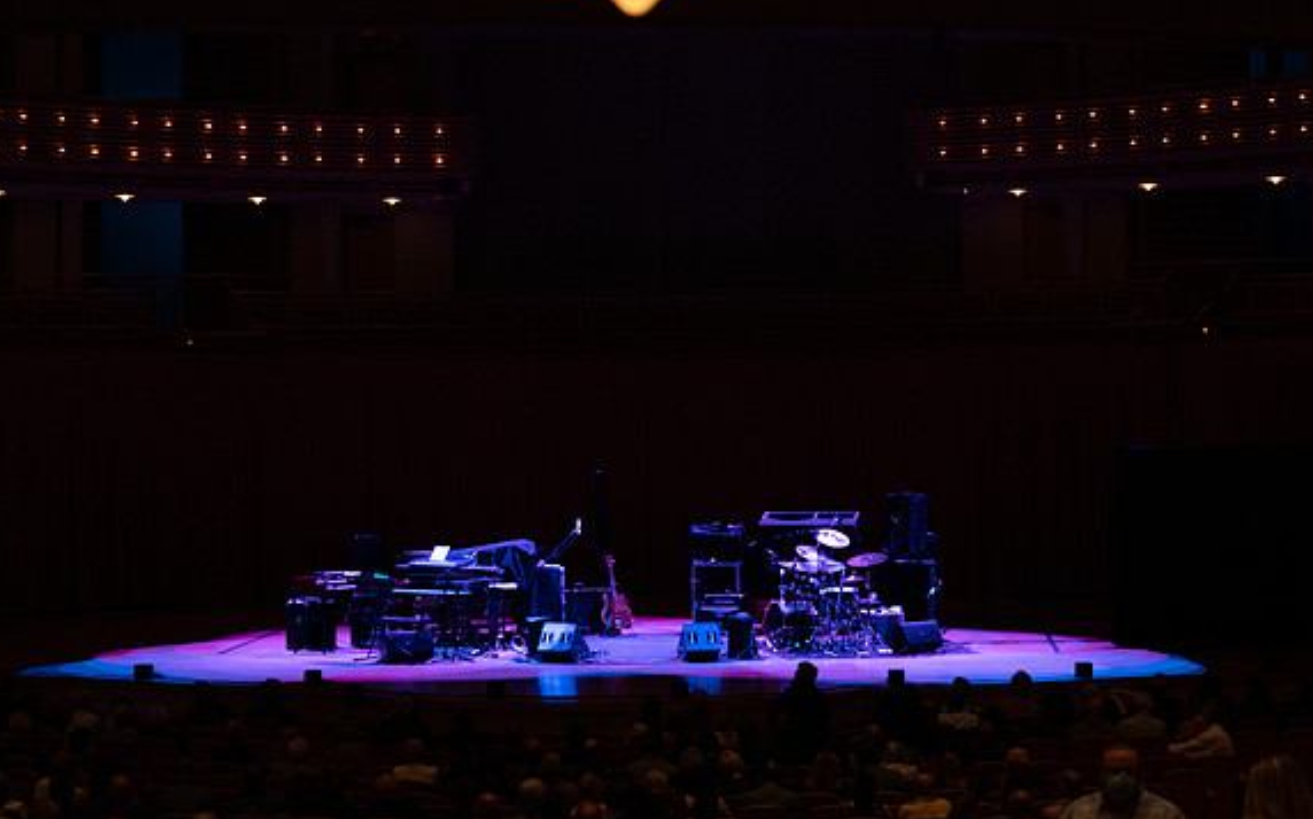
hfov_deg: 28.2
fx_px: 2611
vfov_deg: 17.8
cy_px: 423
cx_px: 656
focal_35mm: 73
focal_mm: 70
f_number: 4.5
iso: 3200
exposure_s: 1/250
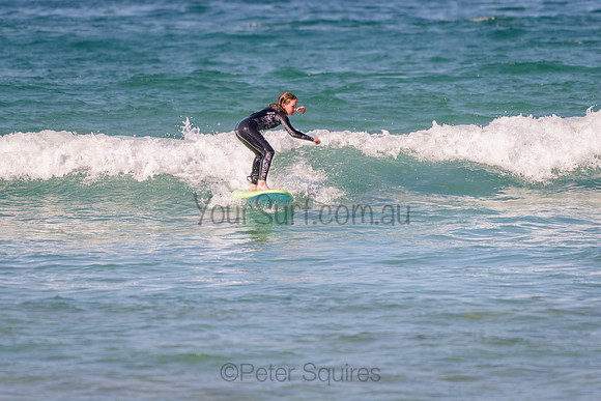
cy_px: 155
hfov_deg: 3.4
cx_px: 236
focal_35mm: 613
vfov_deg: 2.2
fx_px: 10242
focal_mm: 500
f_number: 5.6
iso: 160
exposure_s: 1/2000
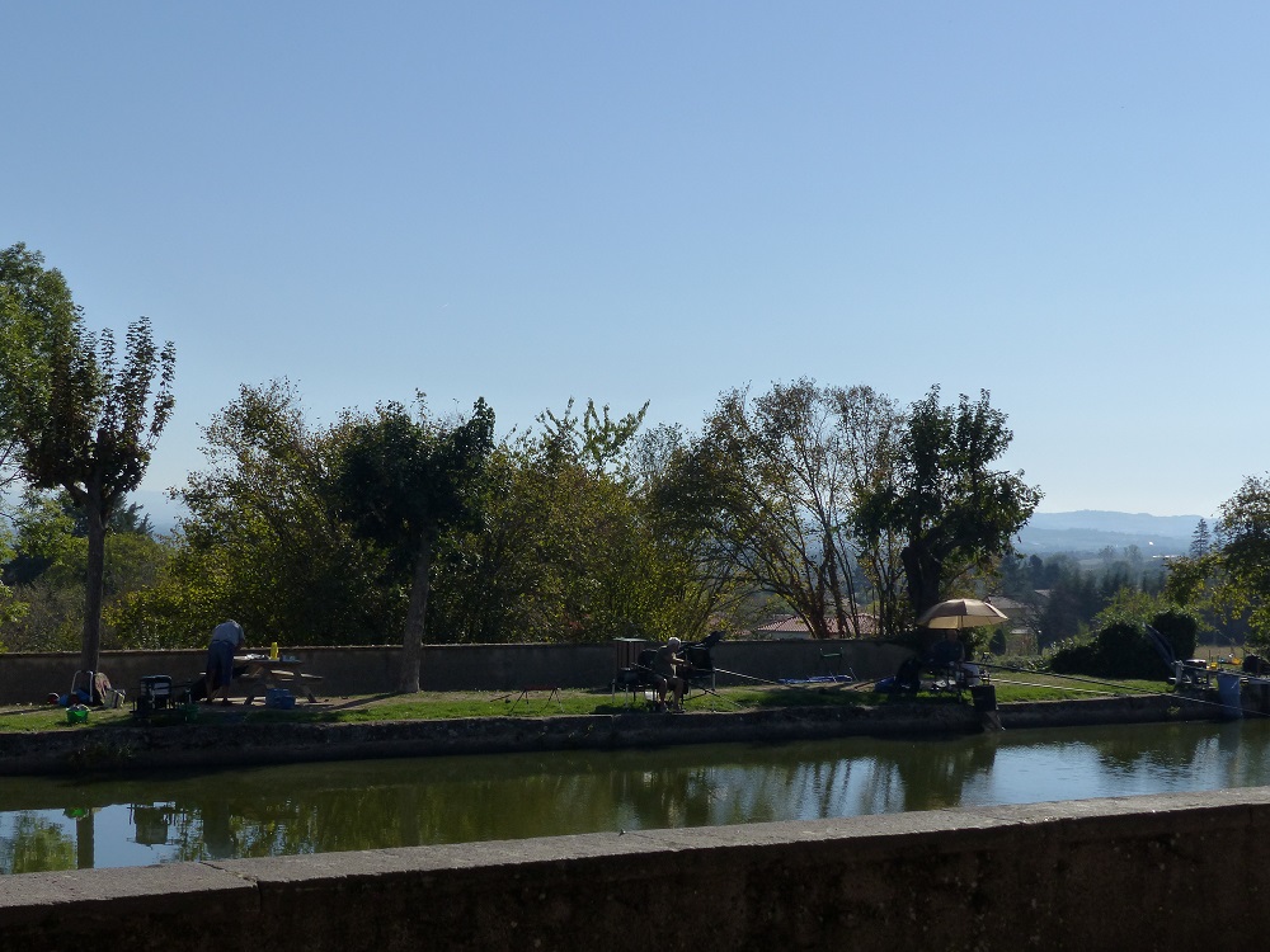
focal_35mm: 61
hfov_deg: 31.7
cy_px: 476
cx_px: 635
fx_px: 2238
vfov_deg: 24.0
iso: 160
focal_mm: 10.9
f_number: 5
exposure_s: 1/1600
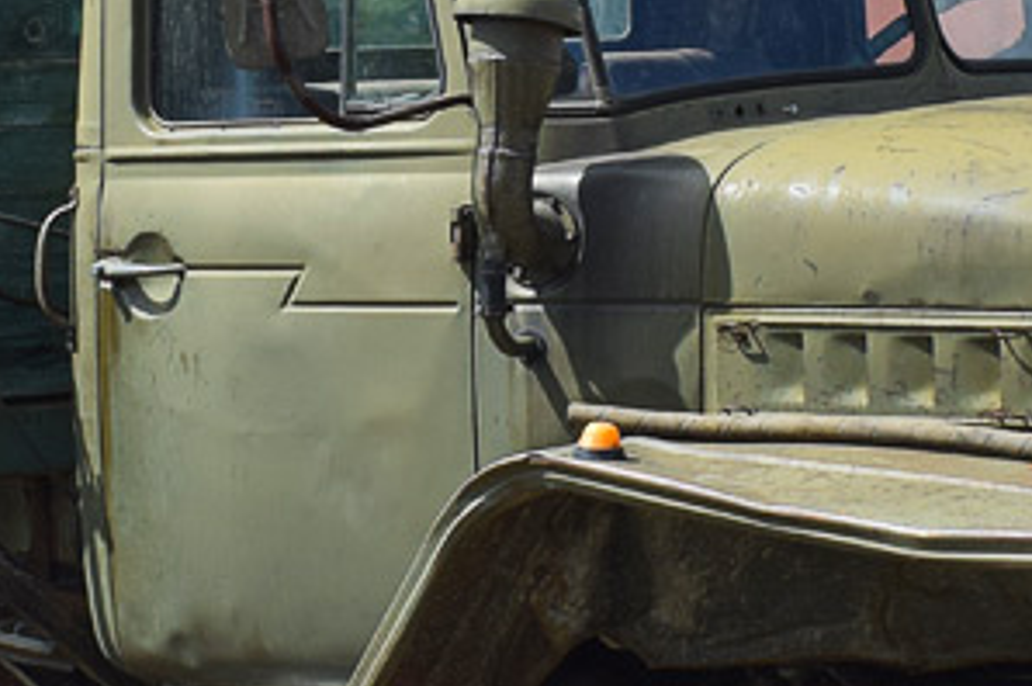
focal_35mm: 133
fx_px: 3808
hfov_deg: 15.4
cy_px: 243
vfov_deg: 10.3
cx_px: 457
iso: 200
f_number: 6.3
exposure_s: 1/800
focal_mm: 22
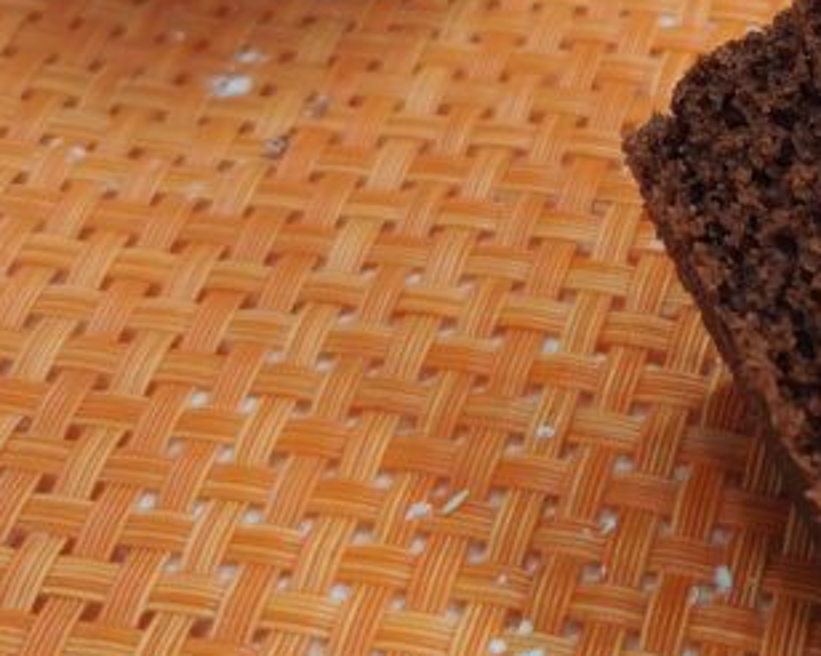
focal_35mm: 73
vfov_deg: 20.1
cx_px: 1002
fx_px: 1773
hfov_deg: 23.6
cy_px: -53
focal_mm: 5.25
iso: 425
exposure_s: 1/33.3
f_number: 1.75
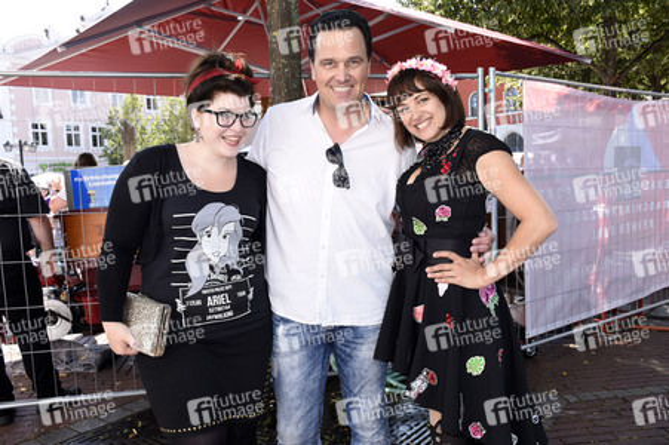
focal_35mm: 33
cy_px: 222
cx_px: 334
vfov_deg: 39.9
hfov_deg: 57.3
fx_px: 613
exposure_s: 1/160
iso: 250
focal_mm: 22
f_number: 6.3
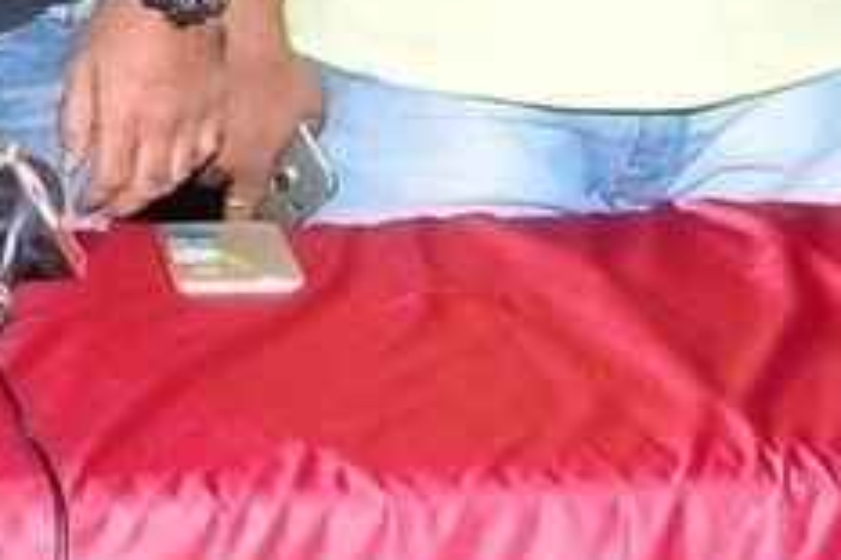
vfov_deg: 7.7
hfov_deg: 11.6
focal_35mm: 170
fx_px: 3968
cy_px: -551
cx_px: -401
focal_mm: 22
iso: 500
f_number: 5.6
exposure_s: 1/125
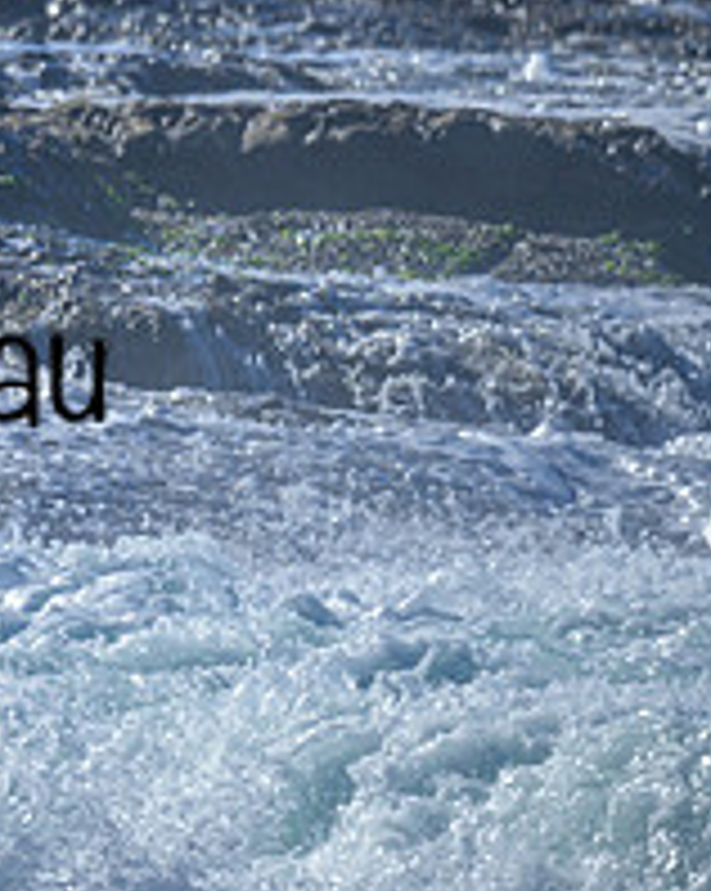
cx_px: -548
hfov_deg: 0.6
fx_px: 65940
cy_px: 205
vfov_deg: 0.8
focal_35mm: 2503
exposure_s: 1/2000
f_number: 6.3
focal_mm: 800
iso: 200
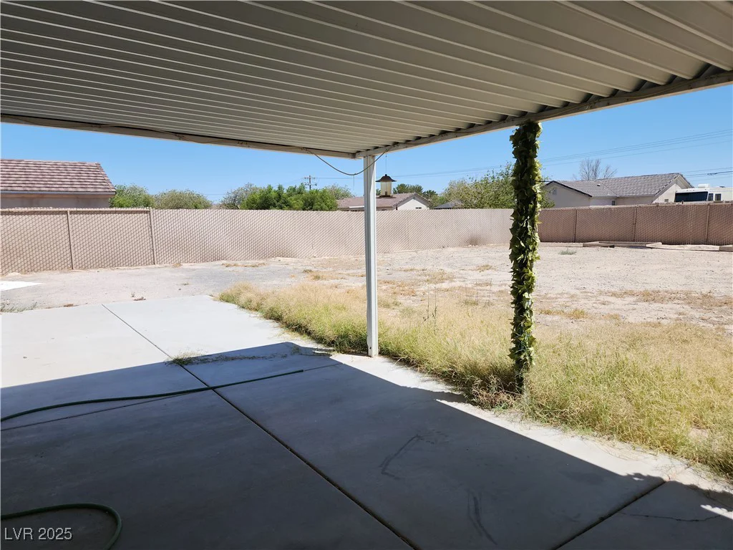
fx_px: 487
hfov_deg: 73.9
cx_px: 366
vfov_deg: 58.9
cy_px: 275
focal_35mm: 23
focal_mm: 5.4
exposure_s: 1/1751
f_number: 1.8
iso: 20
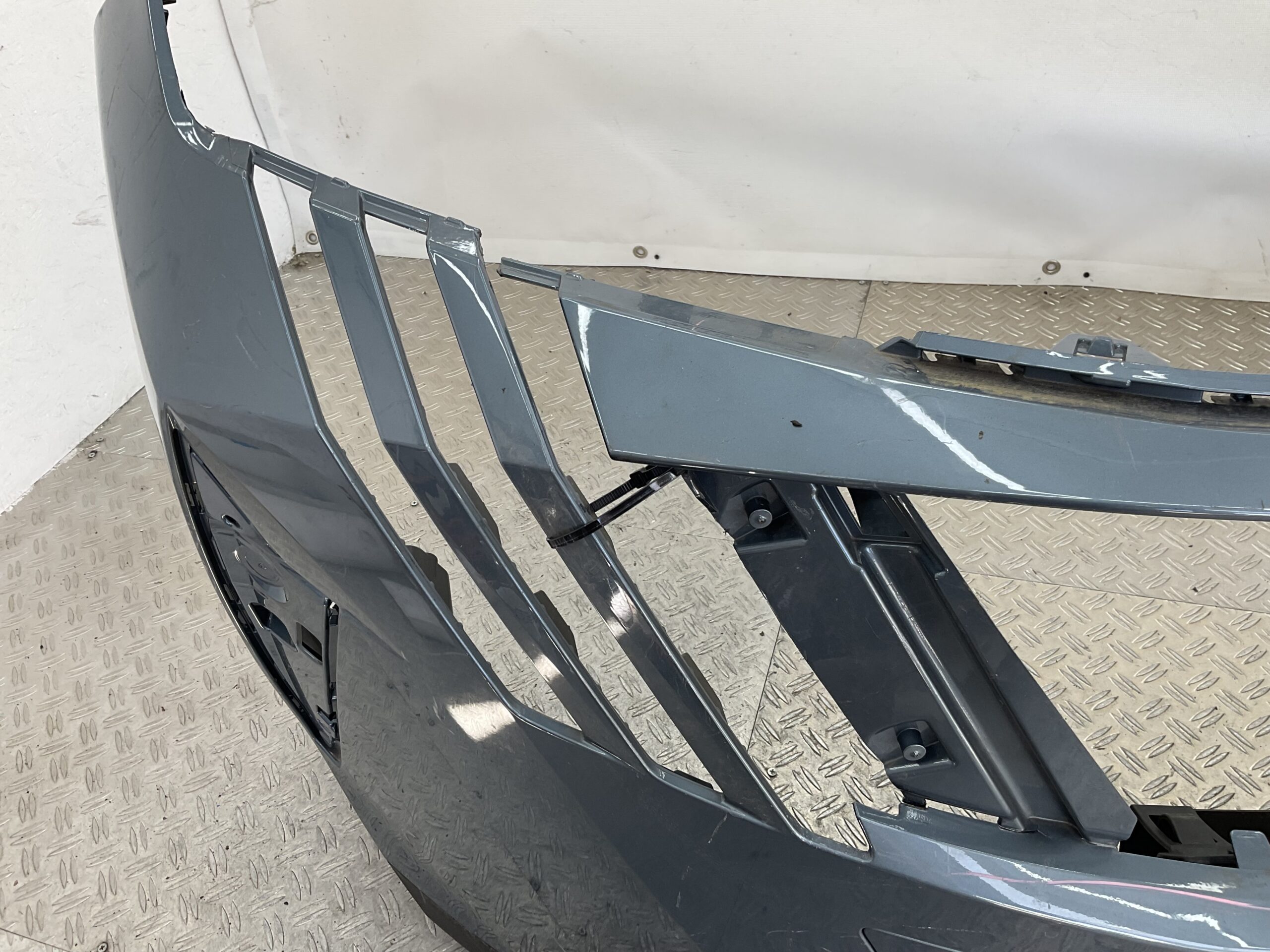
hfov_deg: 61.7
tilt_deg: -40.8
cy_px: 476
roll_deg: +6.3
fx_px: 1064
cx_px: 635
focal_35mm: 29
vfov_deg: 48.2
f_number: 1.8
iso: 20
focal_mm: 3
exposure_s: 1/100
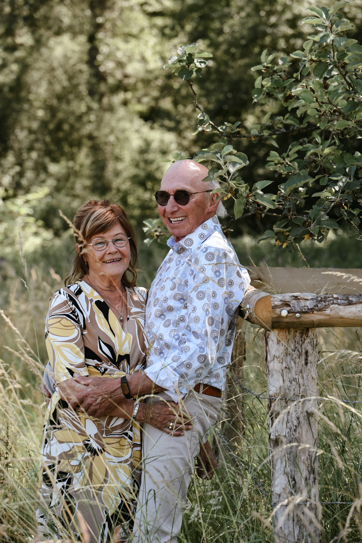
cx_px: 181
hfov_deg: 13.7
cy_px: 272
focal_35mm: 100
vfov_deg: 20.4
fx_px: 1507
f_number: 4.5
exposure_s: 1/2500
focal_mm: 100
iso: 1600
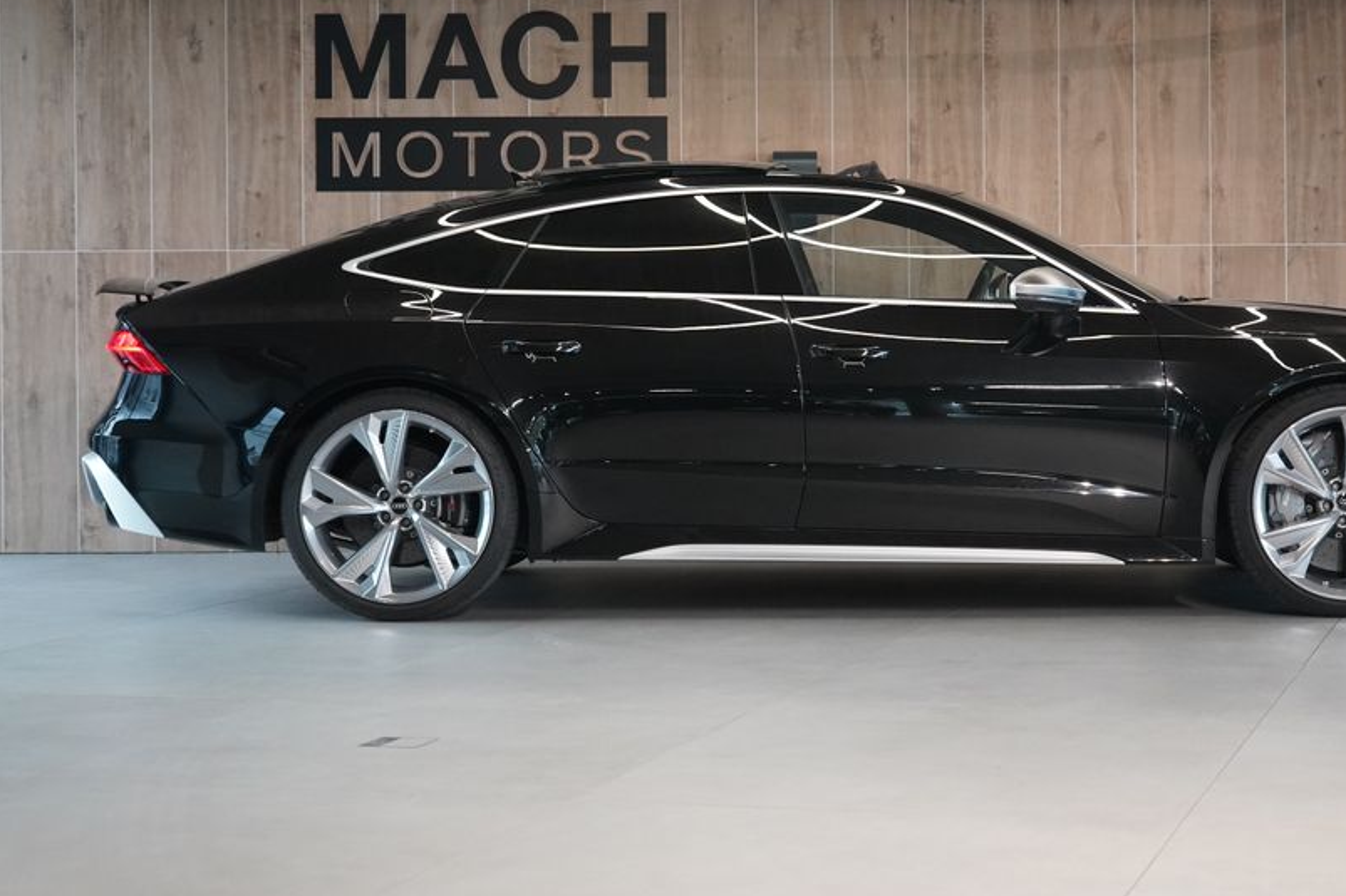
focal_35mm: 74
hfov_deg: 27.2
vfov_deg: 18.4
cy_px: 331
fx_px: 2766
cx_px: 853
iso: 5000
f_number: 5
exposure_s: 1/160
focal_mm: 58
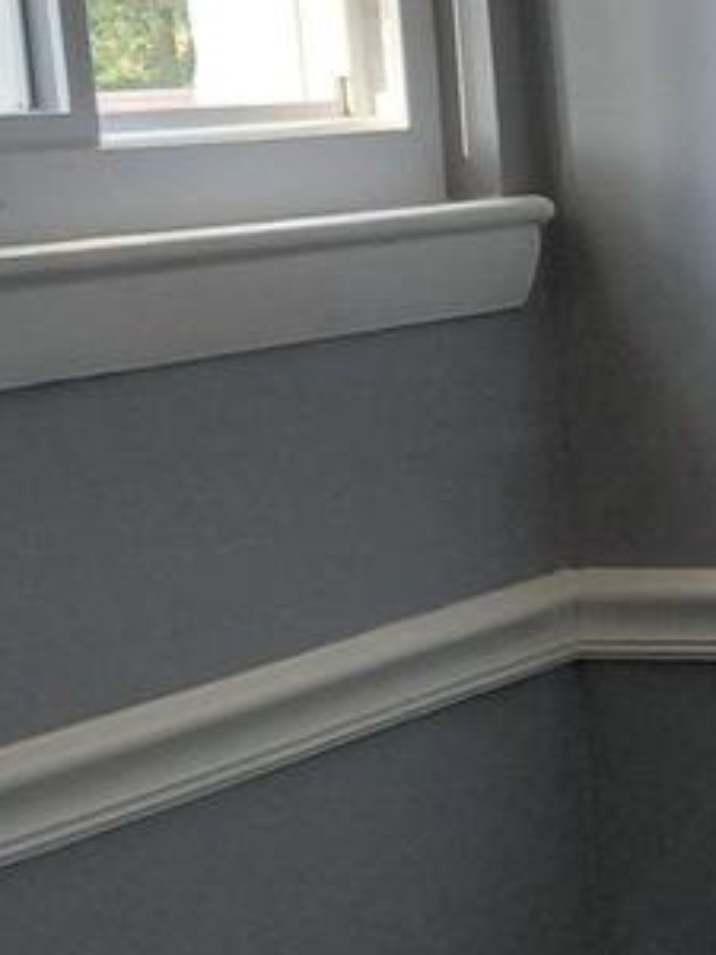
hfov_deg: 11.5
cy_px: 936
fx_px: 3530
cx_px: 732
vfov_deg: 15.2
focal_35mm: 128
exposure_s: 1/60
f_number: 1.8
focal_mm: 4.69
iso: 200
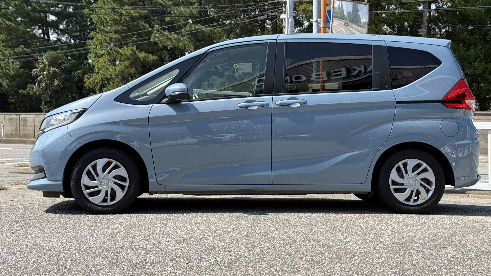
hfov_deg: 36.6
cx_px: 243
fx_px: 742
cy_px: 113
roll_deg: -0.6
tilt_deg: +1.1
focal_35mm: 57
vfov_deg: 21.1
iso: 64
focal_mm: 6.76
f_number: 1.78
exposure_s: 1/2865
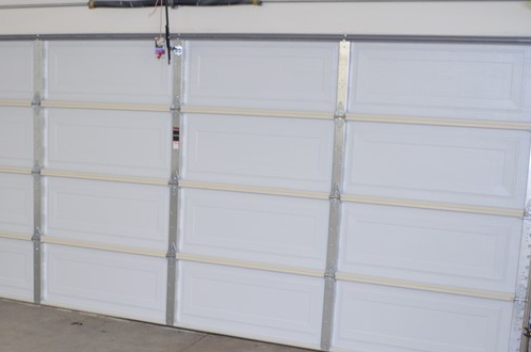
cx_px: 56
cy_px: 235
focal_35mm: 59
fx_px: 869
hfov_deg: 32.4
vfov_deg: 22.8
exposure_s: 1/60
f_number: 4
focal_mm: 18
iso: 640
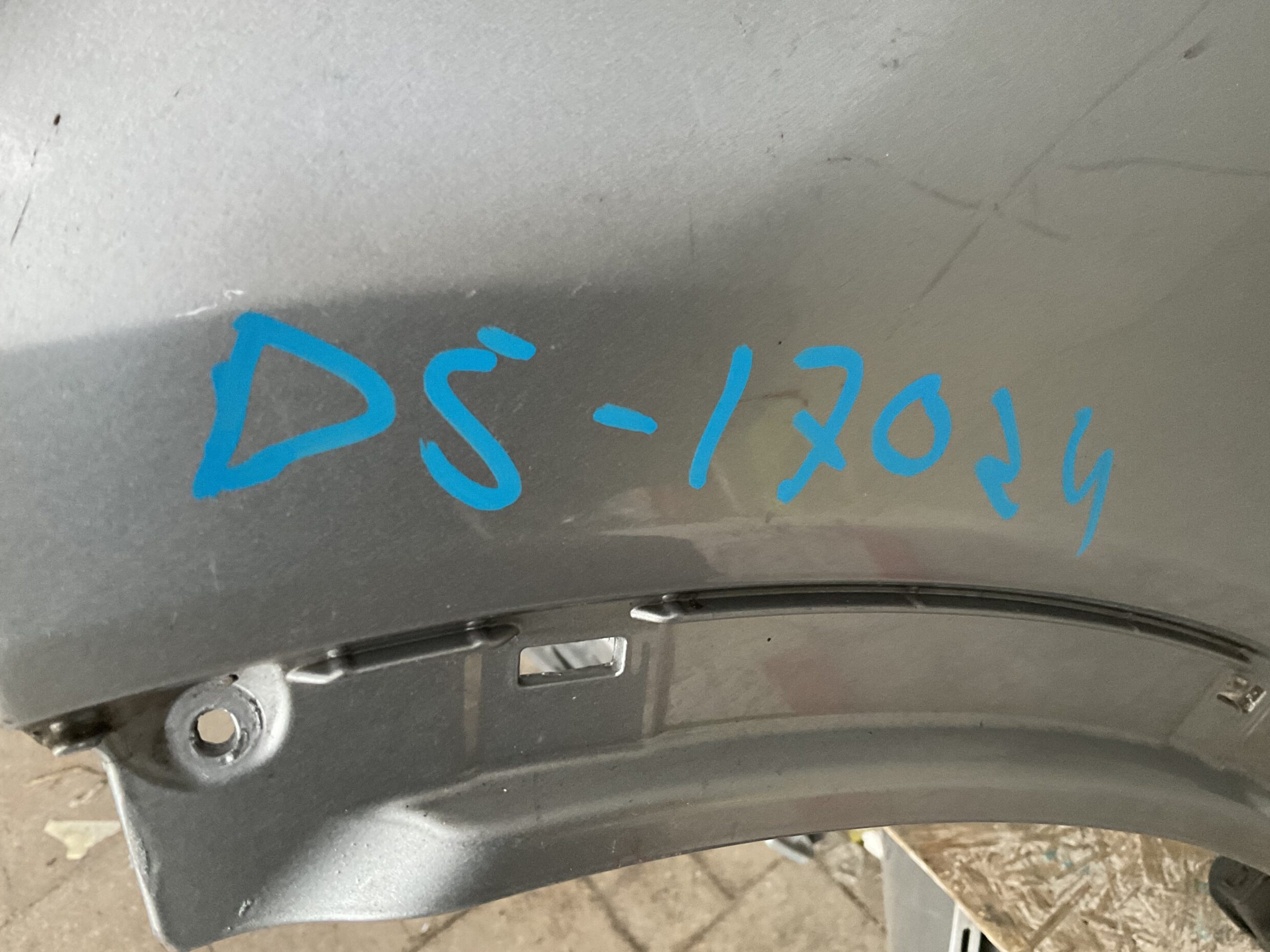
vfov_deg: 46.8
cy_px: 467
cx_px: 628
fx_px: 1101
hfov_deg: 60.0
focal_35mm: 30
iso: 250
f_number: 1.8
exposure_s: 1/60
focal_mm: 3
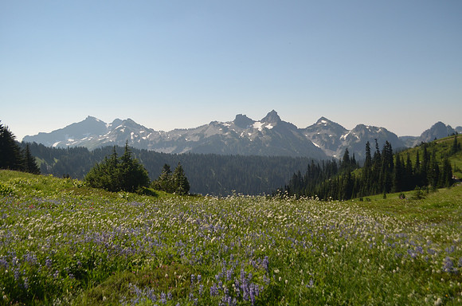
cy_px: 153
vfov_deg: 43.4
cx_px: 231
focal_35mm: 30
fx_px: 384
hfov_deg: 62.0
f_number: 5
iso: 400
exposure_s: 1/1250
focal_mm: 20
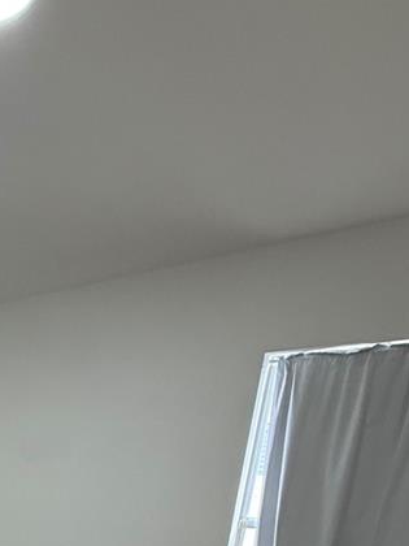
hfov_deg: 28.3
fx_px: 630
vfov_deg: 34.9
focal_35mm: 40
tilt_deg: -16.3
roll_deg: -0.1
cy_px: 686
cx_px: -145
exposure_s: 1/120
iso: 200
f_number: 2.2
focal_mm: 2.22
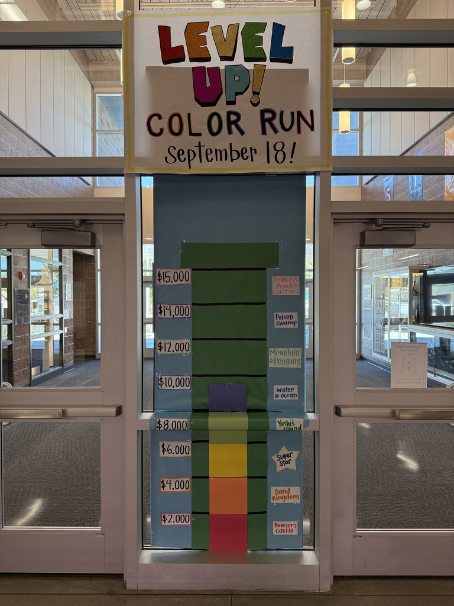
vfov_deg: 71.6
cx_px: 227
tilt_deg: -0.7
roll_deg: -0.4
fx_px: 420
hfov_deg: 56.8
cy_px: 303
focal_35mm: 24
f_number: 1.78
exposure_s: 1/92
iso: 200
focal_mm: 6.76
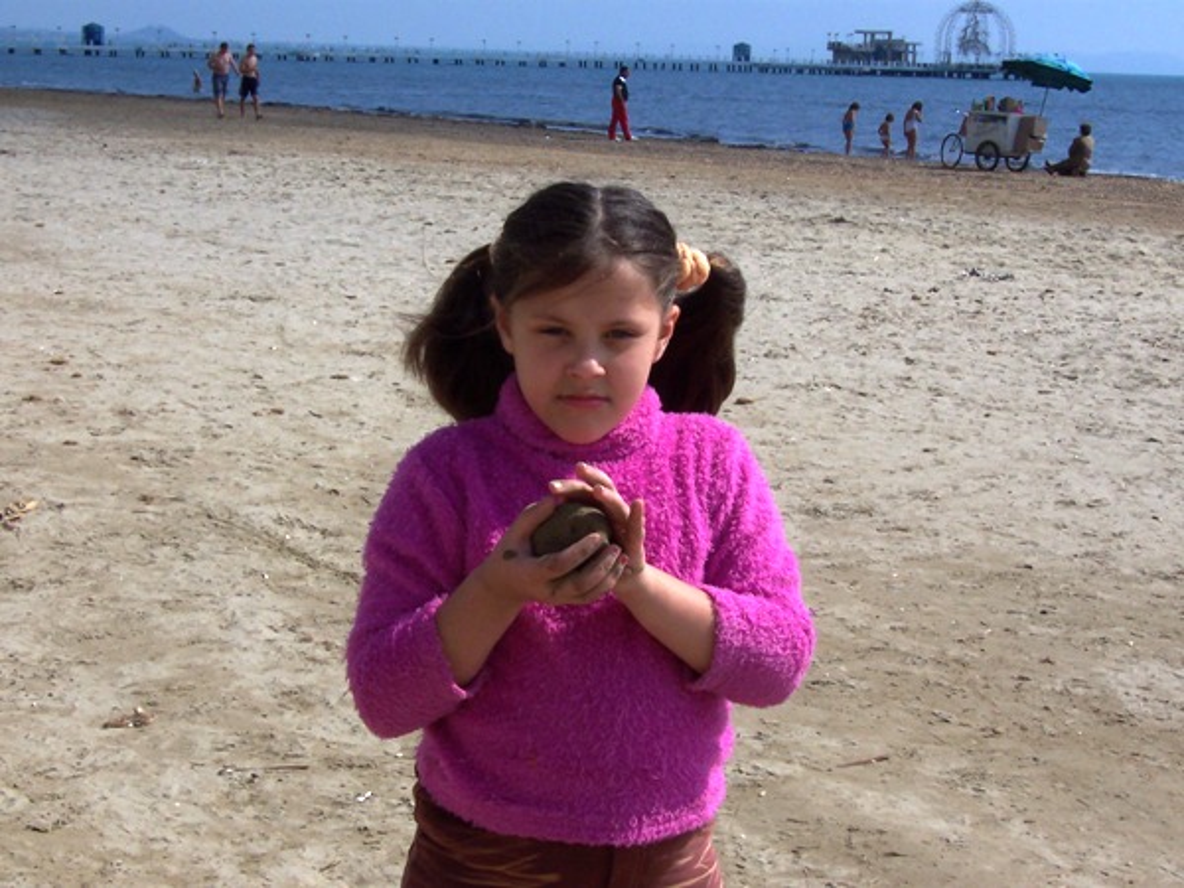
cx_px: 592
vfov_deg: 17.8
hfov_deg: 23.6
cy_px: 444
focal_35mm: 83
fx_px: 2839
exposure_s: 1/750
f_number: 8
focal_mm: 12.8
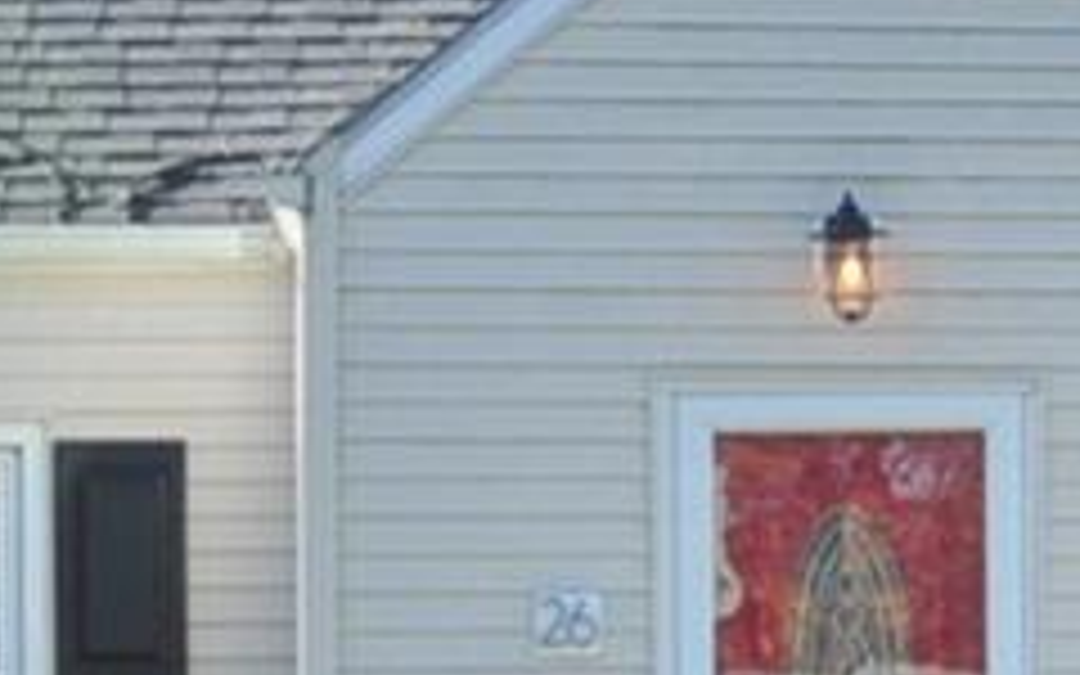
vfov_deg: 10.1
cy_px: 515
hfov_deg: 16.0
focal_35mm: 130
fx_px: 3826
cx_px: 837
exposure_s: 1/400
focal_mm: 20
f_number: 7.1
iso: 320
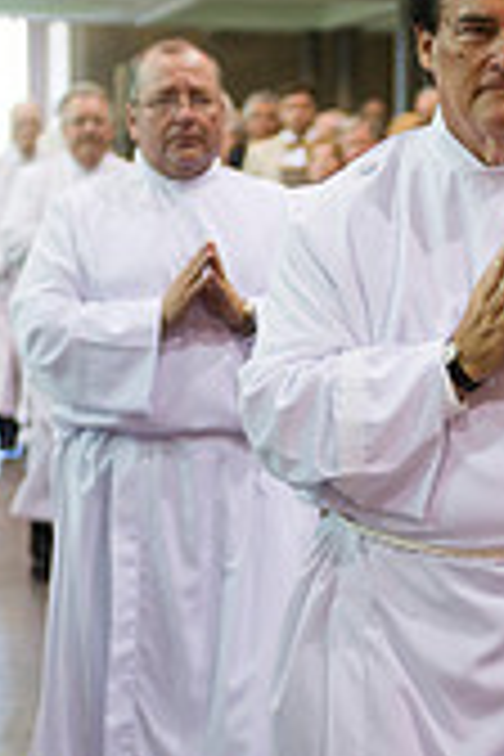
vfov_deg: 13.7
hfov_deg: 9.1
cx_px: 484
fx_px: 3150
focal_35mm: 150
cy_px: 540
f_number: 2.8
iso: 2000
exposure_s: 1/160
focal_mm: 56
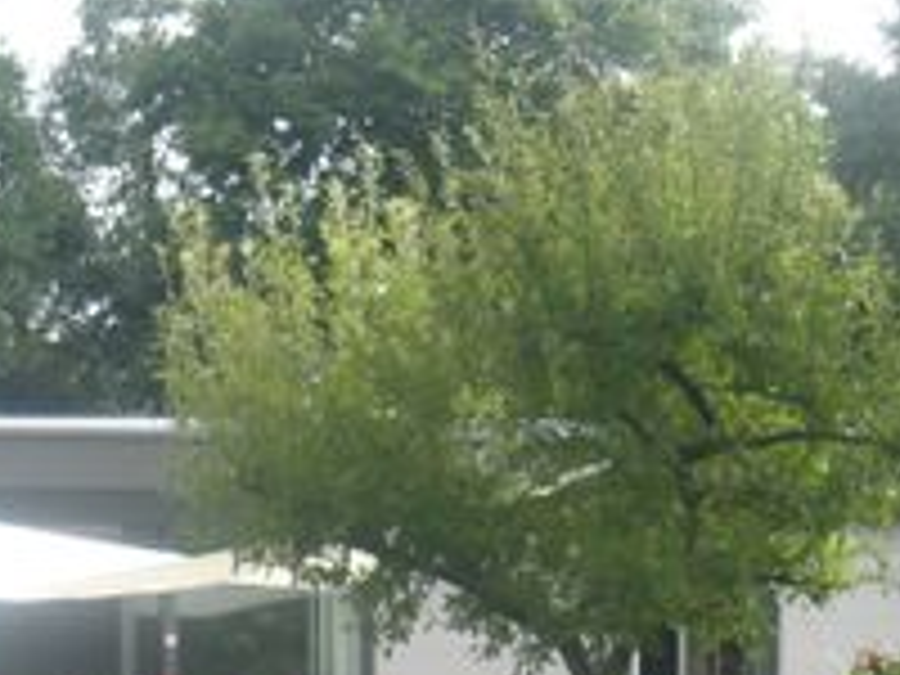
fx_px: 2964
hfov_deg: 17.0
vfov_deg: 12.6
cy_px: 891
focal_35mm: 114
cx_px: 68
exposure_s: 1/200
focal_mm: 6.3
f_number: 3.1
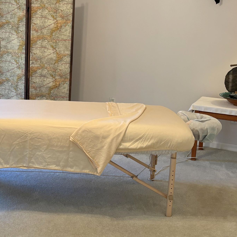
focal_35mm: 52
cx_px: 38
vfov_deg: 32.6
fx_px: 403
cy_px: 84
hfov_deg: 31.7
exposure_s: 1/60
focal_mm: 5.96
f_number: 1.6
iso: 160
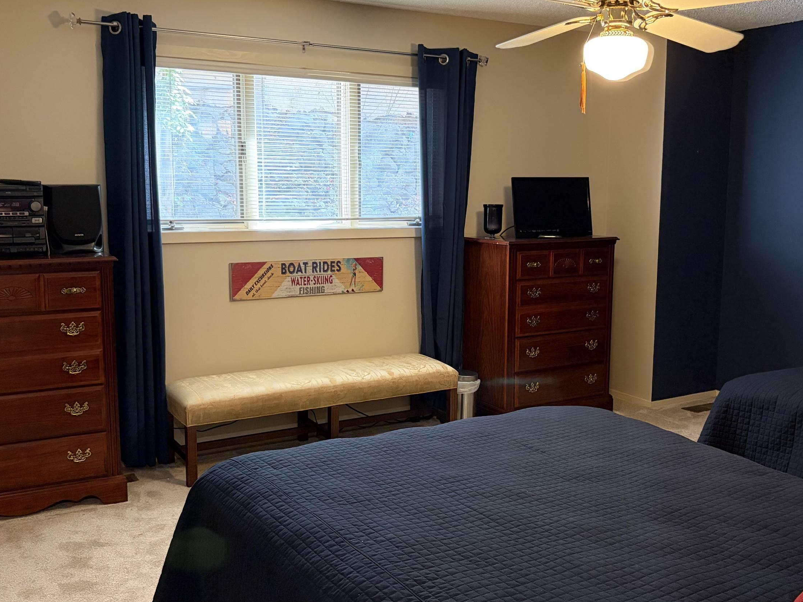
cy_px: 294
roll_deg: +0.1
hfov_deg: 51.4
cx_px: 403
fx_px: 835
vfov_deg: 39.7
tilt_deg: -8.0
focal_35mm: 36
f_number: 1.6
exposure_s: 1/40
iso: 400
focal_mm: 5.96
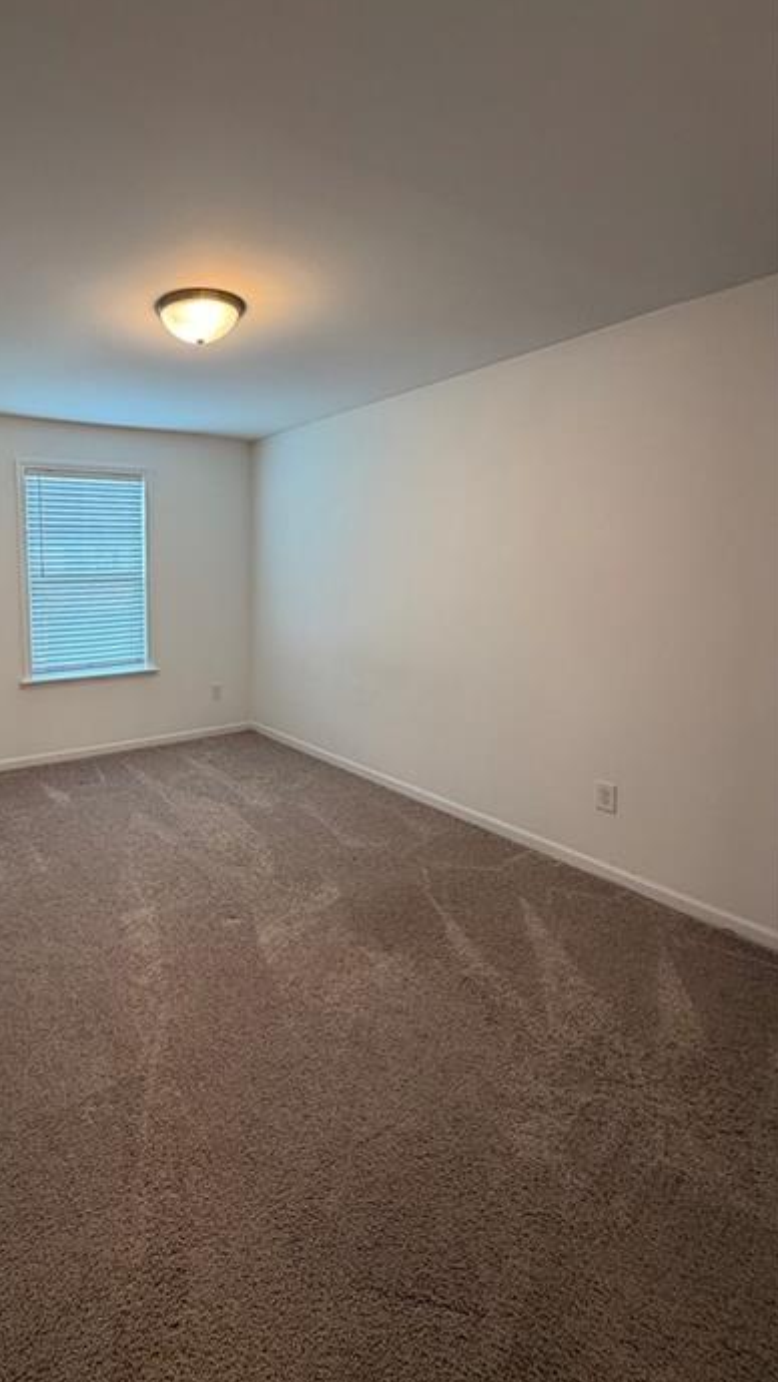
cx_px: 209
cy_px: 626
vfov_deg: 95.6
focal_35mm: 17
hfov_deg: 60.9
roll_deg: +0.4
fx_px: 623
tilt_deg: -5.4
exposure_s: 1/60
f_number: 2.2
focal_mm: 2.22
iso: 160
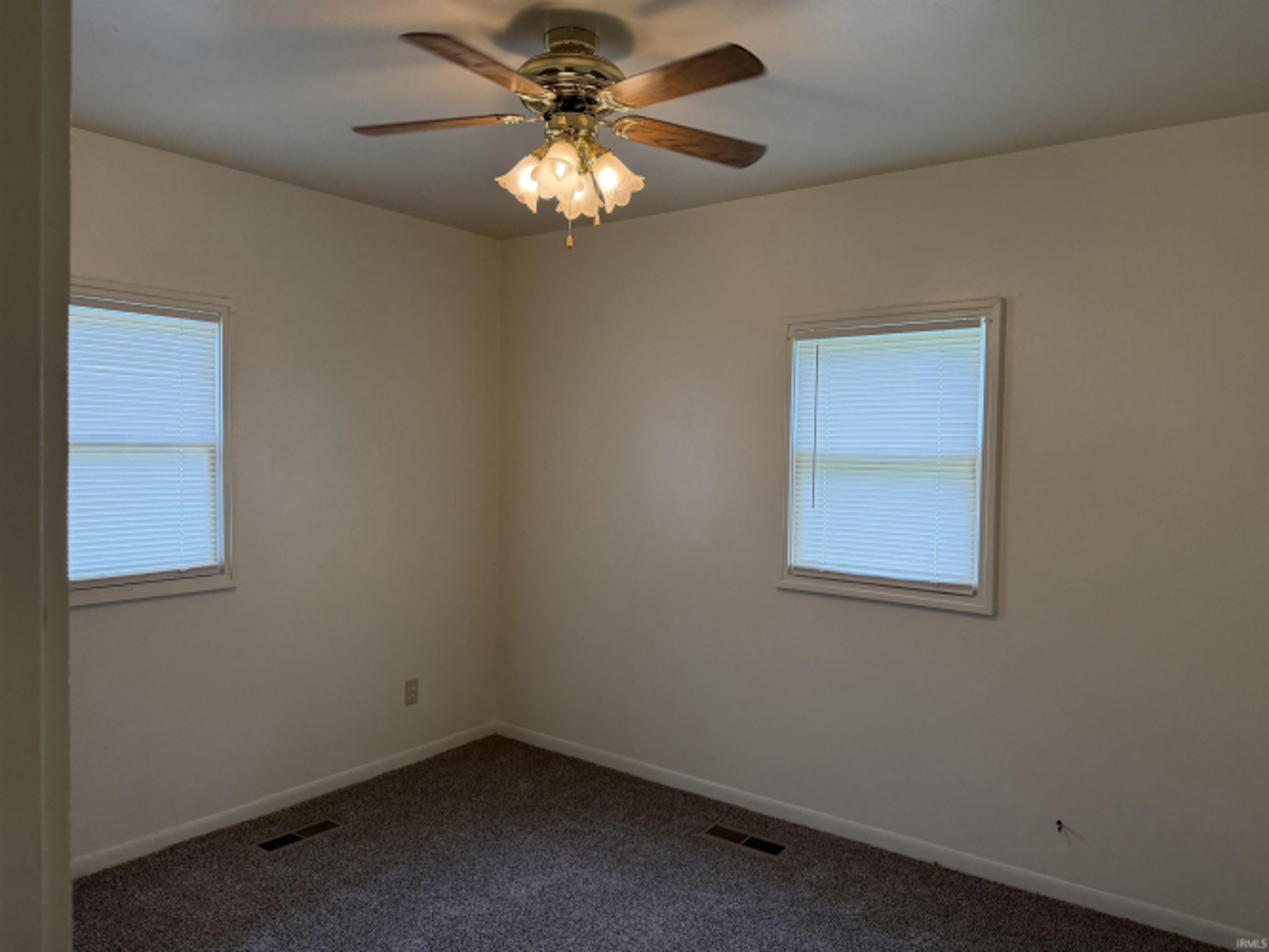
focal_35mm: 24
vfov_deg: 56.8
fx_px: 880
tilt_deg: -2.1
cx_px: 634
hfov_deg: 71.6
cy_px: 476
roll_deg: -1.0
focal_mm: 6.76
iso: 200
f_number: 1.78
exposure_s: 1/166
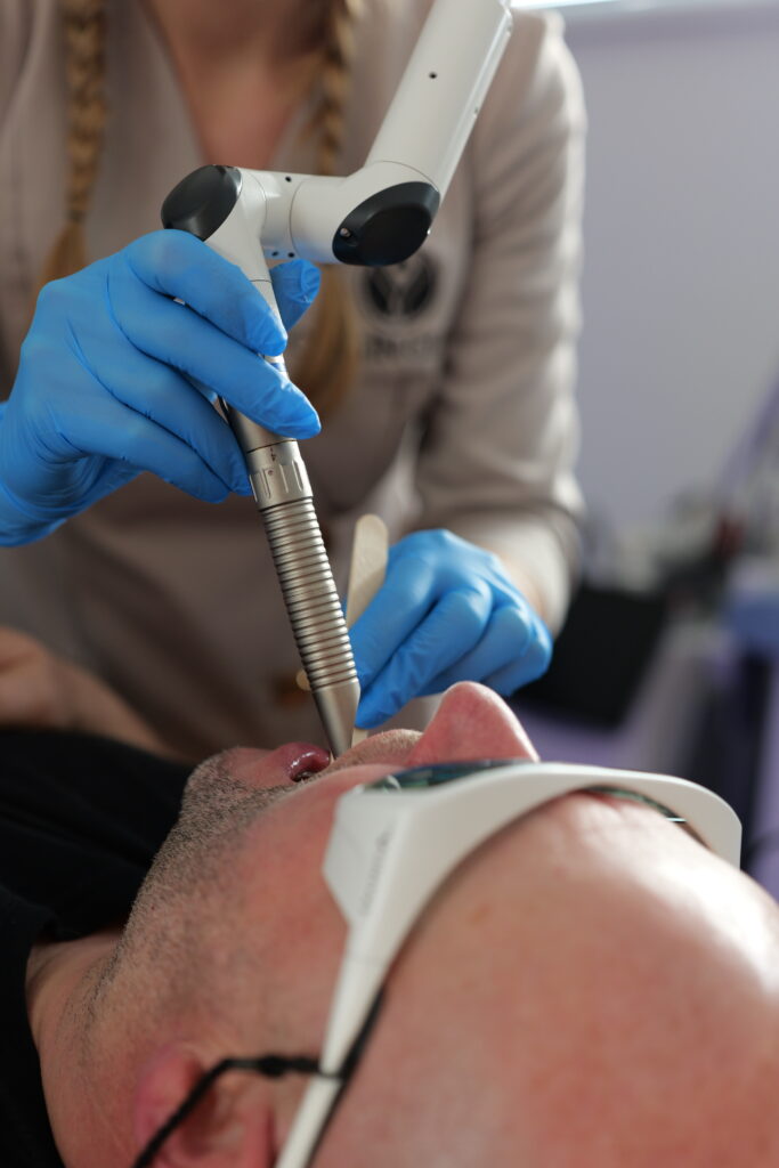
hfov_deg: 26.0
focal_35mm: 52
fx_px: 1687
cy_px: 584
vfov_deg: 38.2
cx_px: 390
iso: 640
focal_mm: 52
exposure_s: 1/160
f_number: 2.8
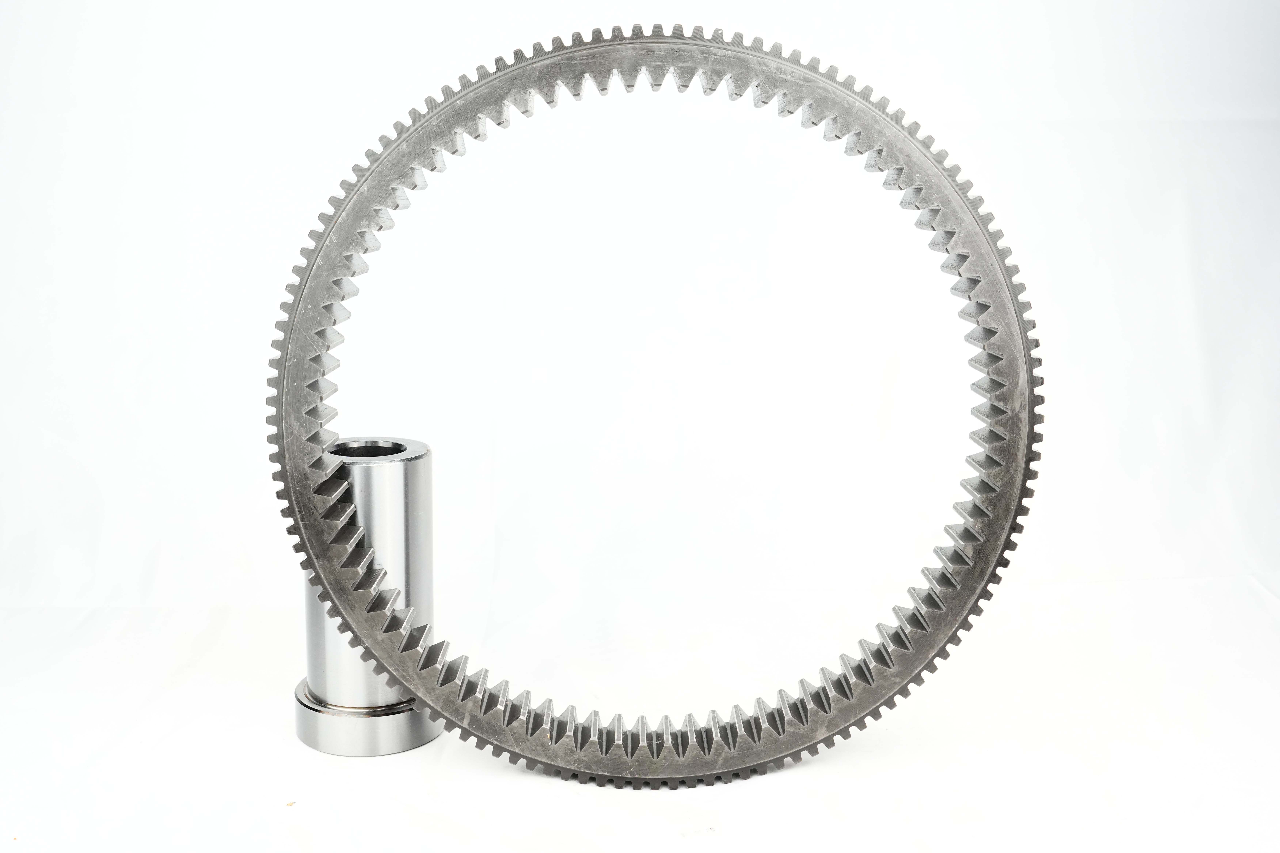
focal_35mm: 35
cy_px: 426
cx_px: 640
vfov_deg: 37.8
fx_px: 1244
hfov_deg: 54.4
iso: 2000
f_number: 9
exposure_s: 1/500
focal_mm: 35
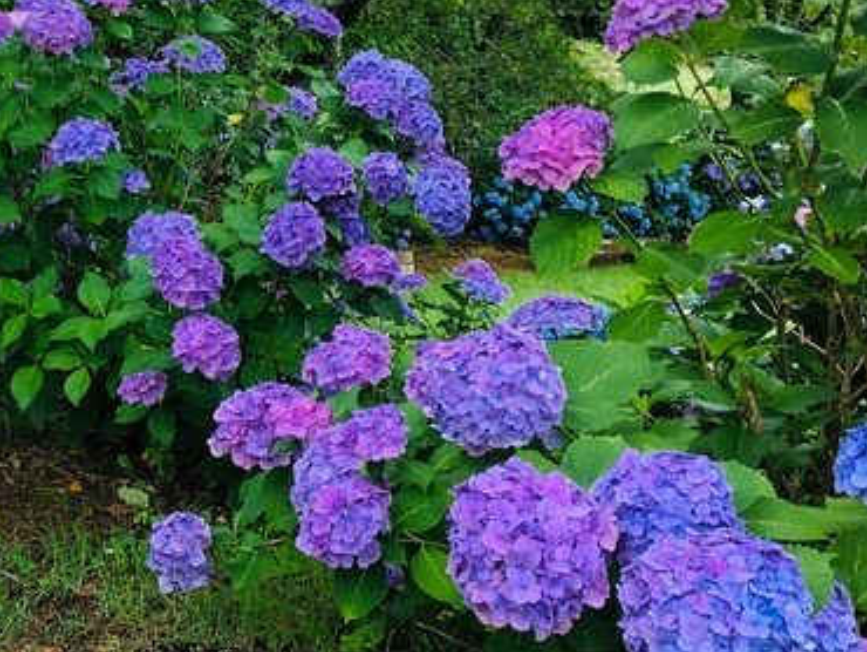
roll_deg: +0.3
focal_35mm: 55
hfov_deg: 32.7
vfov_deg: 26.6
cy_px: 278
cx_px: 49
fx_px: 1378
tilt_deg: -9.0
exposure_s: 1/140
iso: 25
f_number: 2.2
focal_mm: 4.15
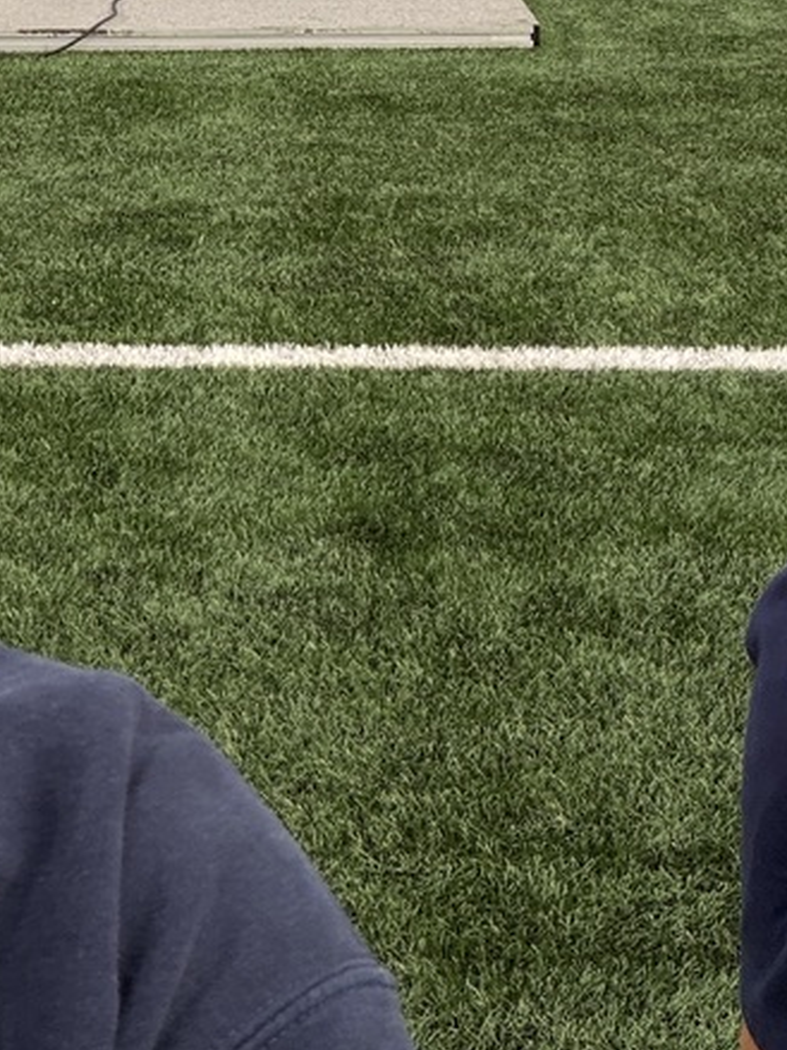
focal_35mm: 70
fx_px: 2123
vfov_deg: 25.3
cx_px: 136
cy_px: -165
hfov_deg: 20.7
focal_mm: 2.71
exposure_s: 1/142
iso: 40
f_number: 1.9
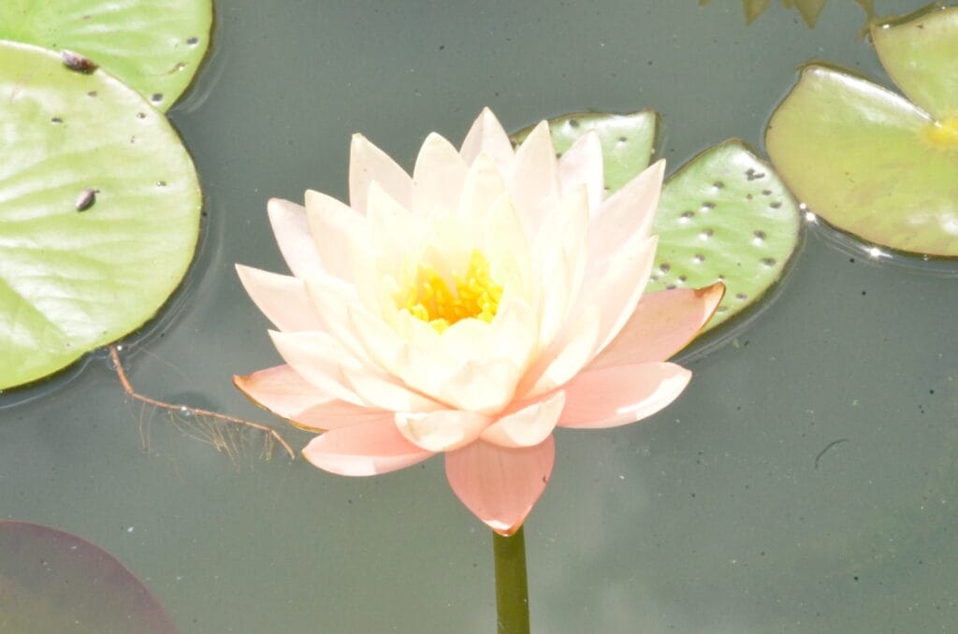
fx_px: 7966
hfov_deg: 6.9
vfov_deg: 4.6
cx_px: 479
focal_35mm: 300
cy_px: 317
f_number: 36
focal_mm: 200
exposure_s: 1/250
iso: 3200
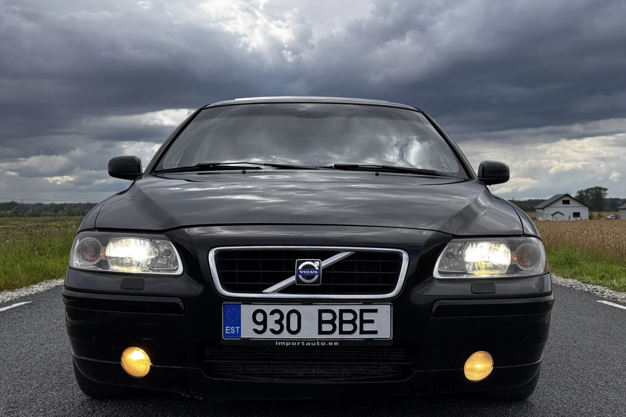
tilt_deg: -0.8
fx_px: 869
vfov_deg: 27.0
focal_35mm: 50
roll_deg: +0.8
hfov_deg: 39.6
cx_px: 313
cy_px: 215
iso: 64
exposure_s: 1/1524
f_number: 1.78
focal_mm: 6.76
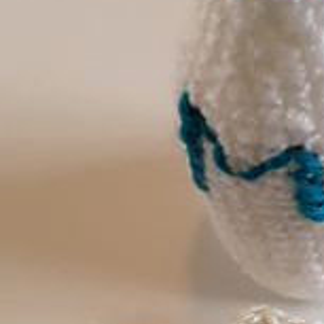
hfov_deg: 17.2
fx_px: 1059
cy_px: 239
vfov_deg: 17.3
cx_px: 288
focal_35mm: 100
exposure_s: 1/60
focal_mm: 2.91
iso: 50
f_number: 1.9
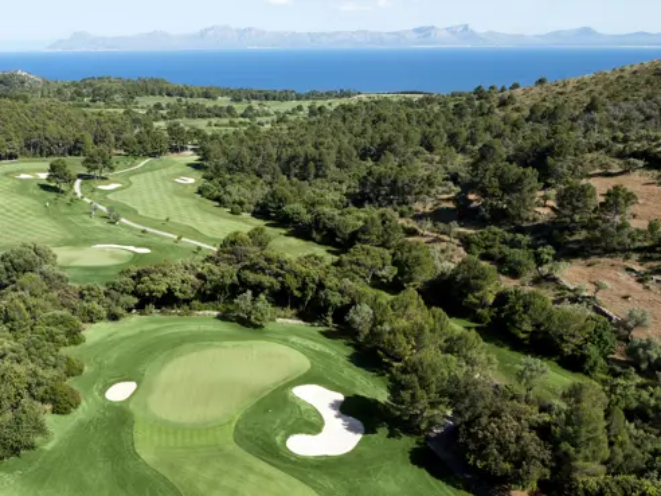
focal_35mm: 38
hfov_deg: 49.0
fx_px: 726
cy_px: 248
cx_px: 330
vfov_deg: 37.7
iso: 100
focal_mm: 19
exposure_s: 1/250
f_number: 6.3
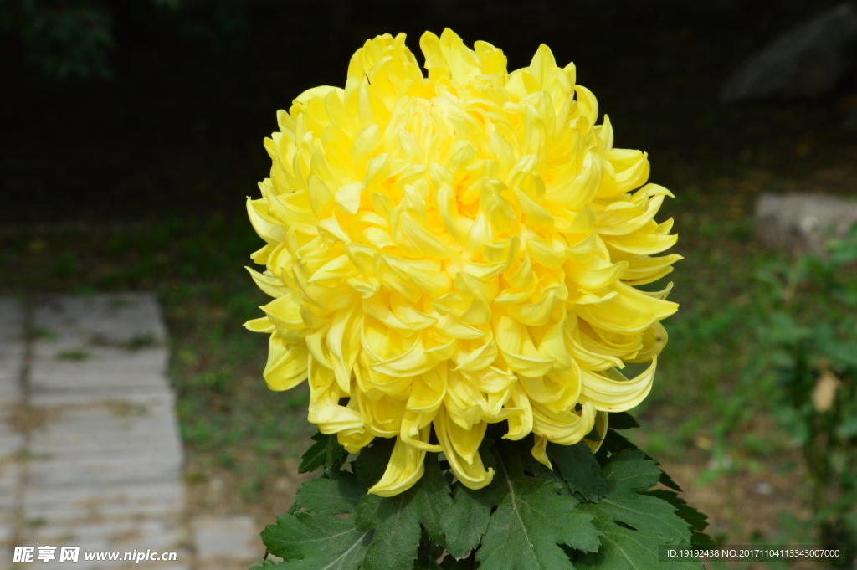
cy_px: 285
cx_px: 428
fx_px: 3568
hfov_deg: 13.7
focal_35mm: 150
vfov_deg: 9.1
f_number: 20
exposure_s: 1/250
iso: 1000
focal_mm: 100
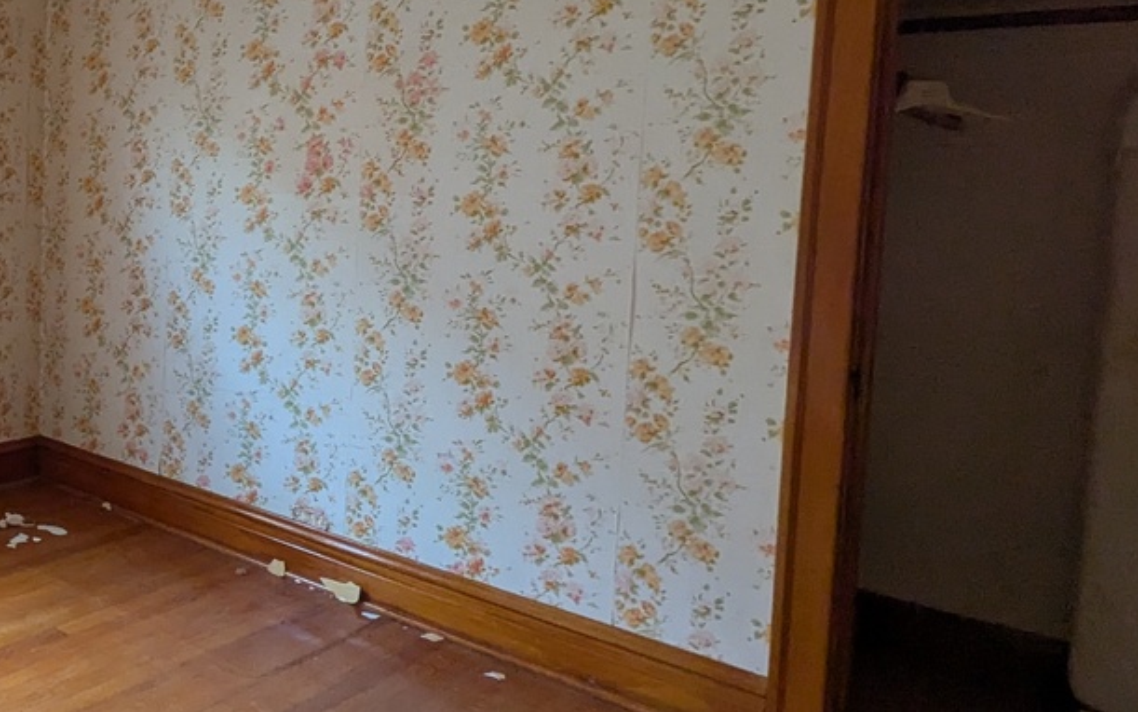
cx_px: -97
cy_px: 229
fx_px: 1086
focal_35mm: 35
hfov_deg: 43.6
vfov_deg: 35.9
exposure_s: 1/55.3
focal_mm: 1.85
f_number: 2.2
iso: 94
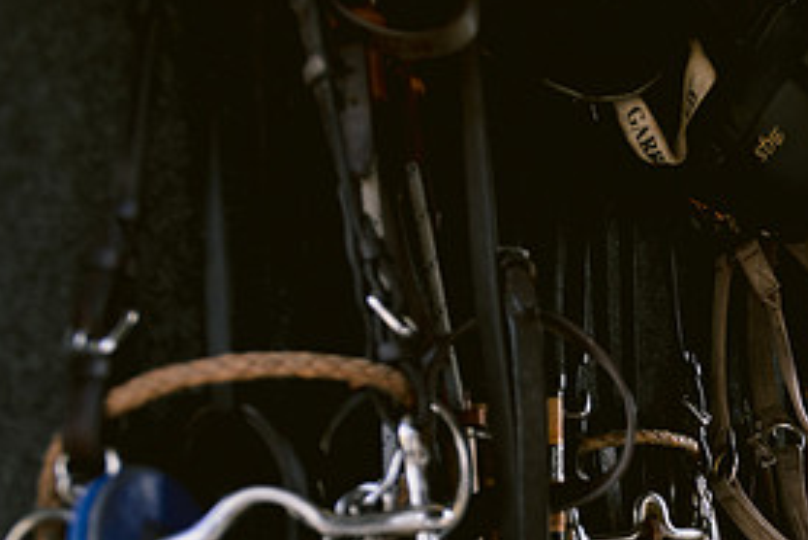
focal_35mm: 50
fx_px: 1123
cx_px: 788
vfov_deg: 25.8
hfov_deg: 36.1
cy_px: 524
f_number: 2.8
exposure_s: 1/200
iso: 200
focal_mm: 24
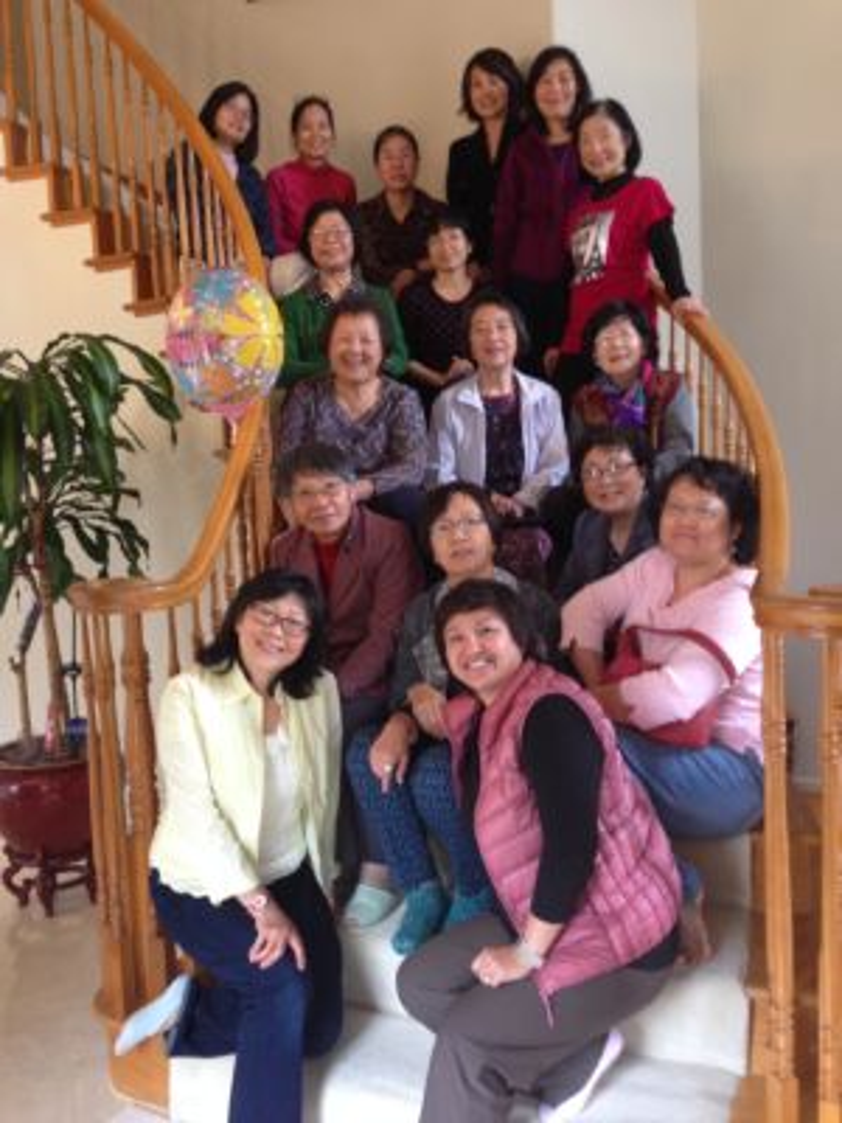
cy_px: 562
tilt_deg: -2.3
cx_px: 421
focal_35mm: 33
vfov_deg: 55.4
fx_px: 1070
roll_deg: +1.9
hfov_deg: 42.9
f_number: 2.4
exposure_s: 1/20
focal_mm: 4.12
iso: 100
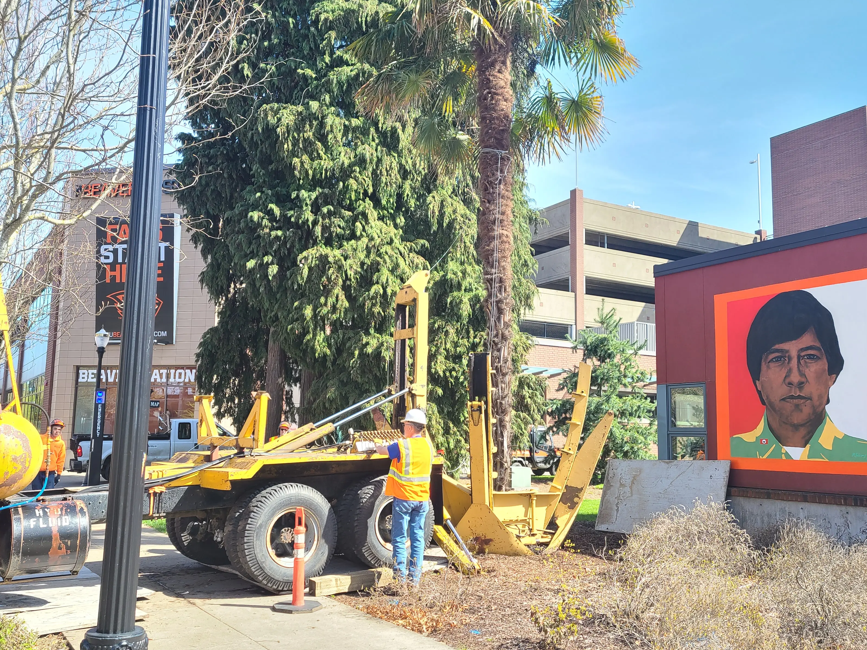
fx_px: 827
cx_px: 412
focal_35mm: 33
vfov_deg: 42.9
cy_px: 333
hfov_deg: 55.3
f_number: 1.8
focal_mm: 5.4
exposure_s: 1/417
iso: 40
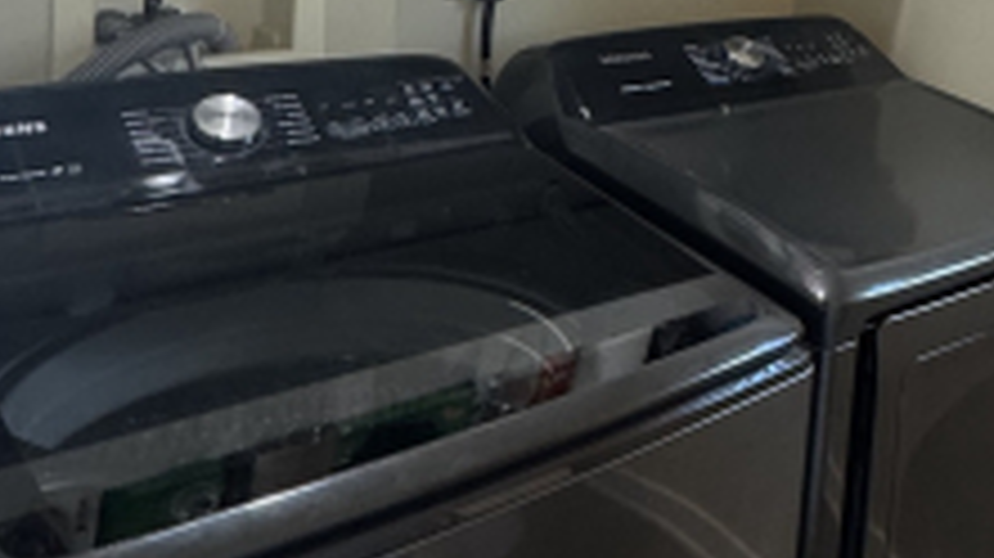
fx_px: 1212
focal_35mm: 46
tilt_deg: -8.8
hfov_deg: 41.0
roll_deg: -5.3
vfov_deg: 24.7
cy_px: 2
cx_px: 904
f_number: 2.2
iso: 250
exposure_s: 1/60
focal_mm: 2.22
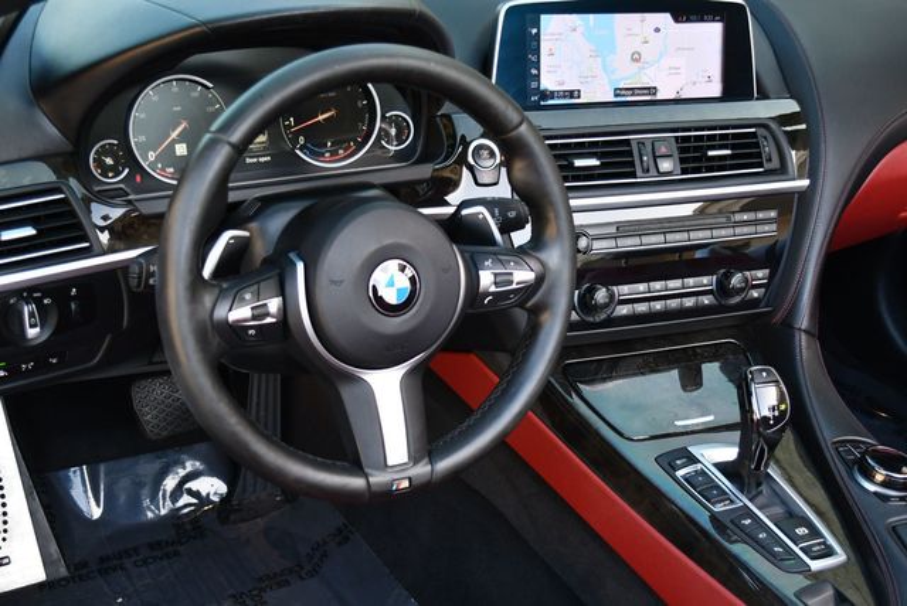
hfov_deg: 38.2
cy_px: 303
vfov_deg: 26.0
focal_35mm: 52
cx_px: 454
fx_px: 1311
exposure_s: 1/250
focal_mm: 26
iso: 720
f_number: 4.2
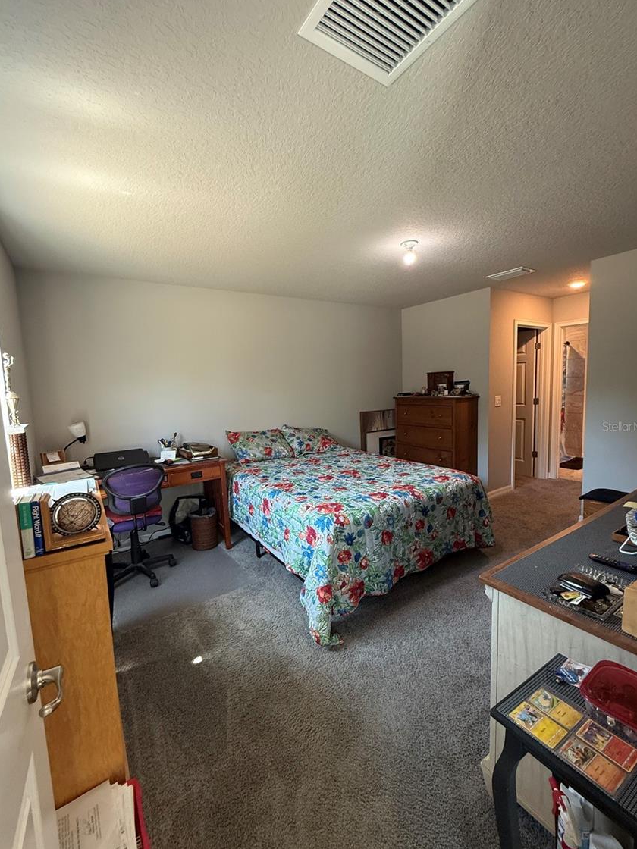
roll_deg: +2.0
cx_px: 315
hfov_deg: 81.7
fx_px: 368
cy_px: 426
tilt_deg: -6.1
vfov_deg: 98.2
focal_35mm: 15
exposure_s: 1/60
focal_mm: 2.22
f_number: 2.2
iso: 200
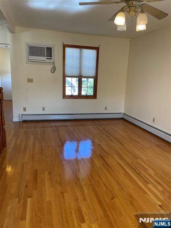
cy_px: 114
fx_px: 165
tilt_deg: -12.8
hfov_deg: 54.9
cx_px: 86
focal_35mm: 25
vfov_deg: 69.4
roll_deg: -1.7
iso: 80
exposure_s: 1/120
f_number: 1.6
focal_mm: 5.1
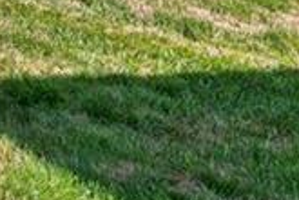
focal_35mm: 87
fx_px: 723
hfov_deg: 15.2
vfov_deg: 12.5
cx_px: -395
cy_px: -275
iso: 50
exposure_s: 1/13
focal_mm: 14
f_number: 11
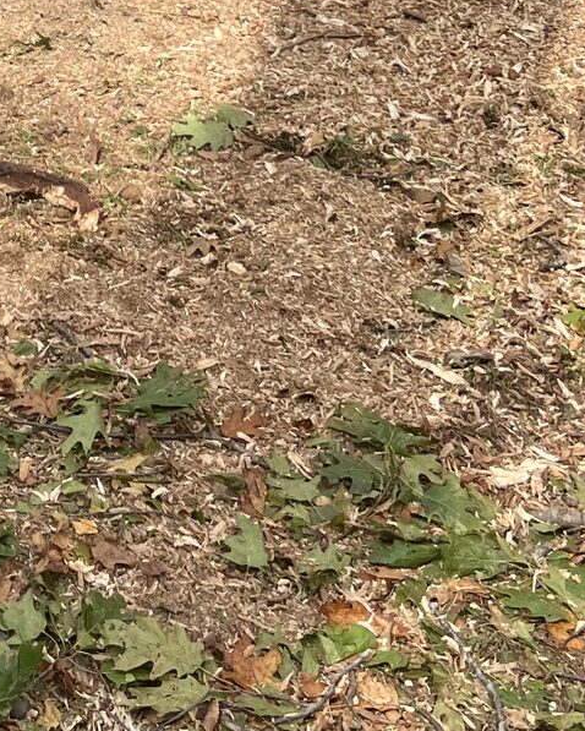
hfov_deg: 17.5
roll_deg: -0.6
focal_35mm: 85
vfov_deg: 20.0
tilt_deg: -3.9
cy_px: -298
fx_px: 1839
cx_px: -42
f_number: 1.6
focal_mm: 5.1
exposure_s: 1/2463
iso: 50
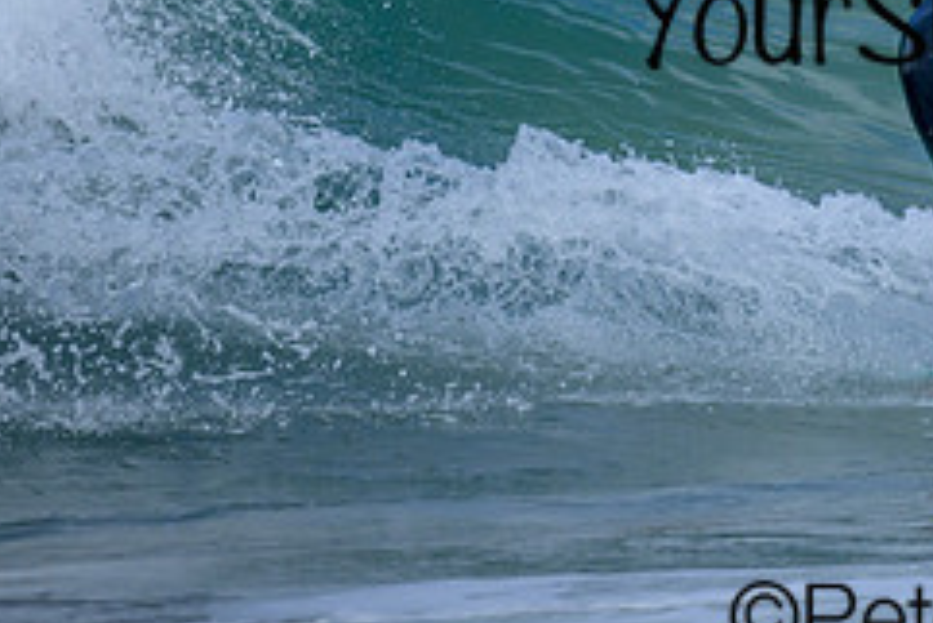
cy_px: -137
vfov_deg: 0.5
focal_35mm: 2637
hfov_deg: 0.8
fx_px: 68381
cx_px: 1401
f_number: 6.3
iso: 500
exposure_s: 1/2500
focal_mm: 800
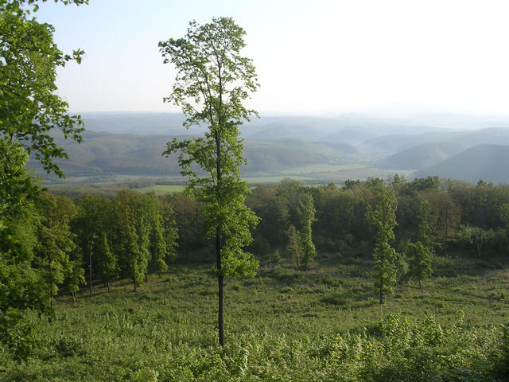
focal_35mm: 38
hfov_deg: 49.0
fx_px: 559
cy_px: 191
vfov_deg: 37.7
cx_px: 254
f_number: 5.6
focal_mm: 5.8
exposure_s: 1/148
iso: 100
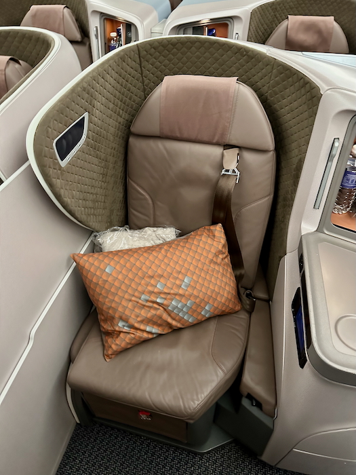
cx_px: 178
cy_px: 238
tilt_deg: -41.1
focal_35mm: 24
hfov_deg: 56.8
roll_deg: +0.8
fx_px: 329
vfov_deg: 71.6
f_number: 1.78
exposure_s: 1/38
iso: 1000
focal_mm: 6.86
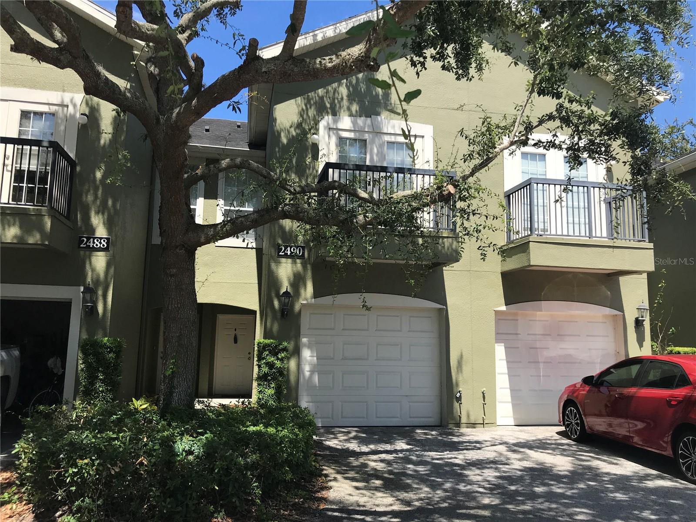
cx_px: 348
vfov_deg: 49.7
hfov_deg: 63.4
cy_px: 261
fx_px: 563
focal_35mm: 28
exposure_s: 1/1294
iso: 20
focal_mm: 3.99
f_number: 1.8
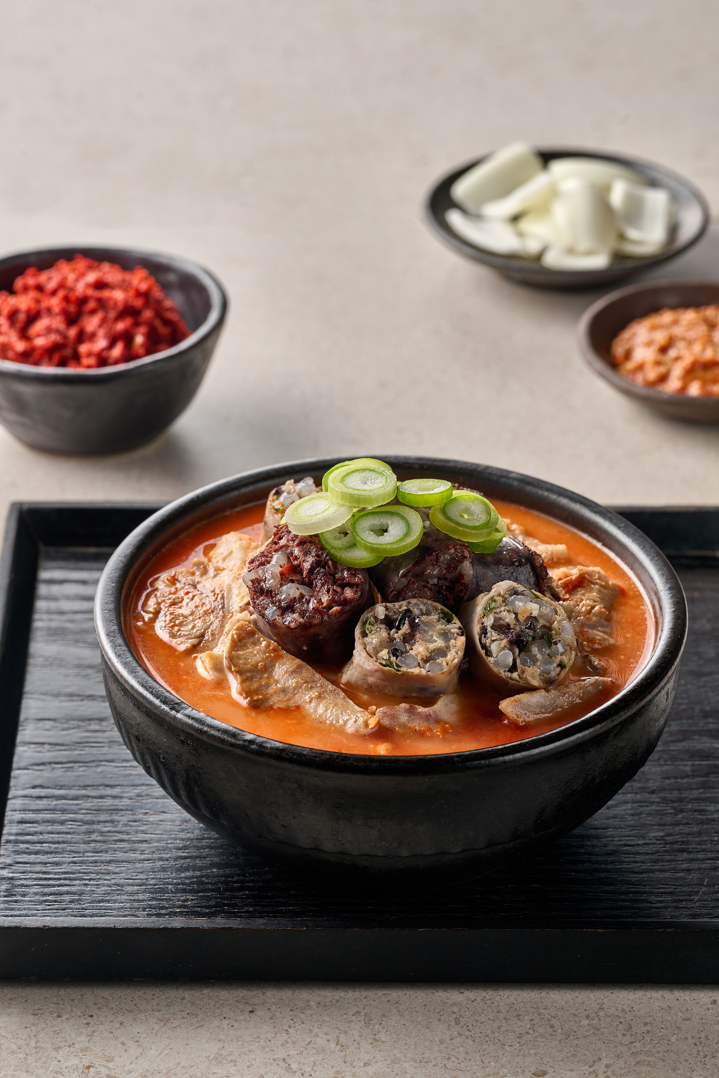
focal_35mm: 105
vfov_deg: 19.5
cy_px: 539
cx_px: 360
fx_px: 3145
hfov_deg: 13.0
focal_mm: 105
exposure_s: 1/160
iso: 100
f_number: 11
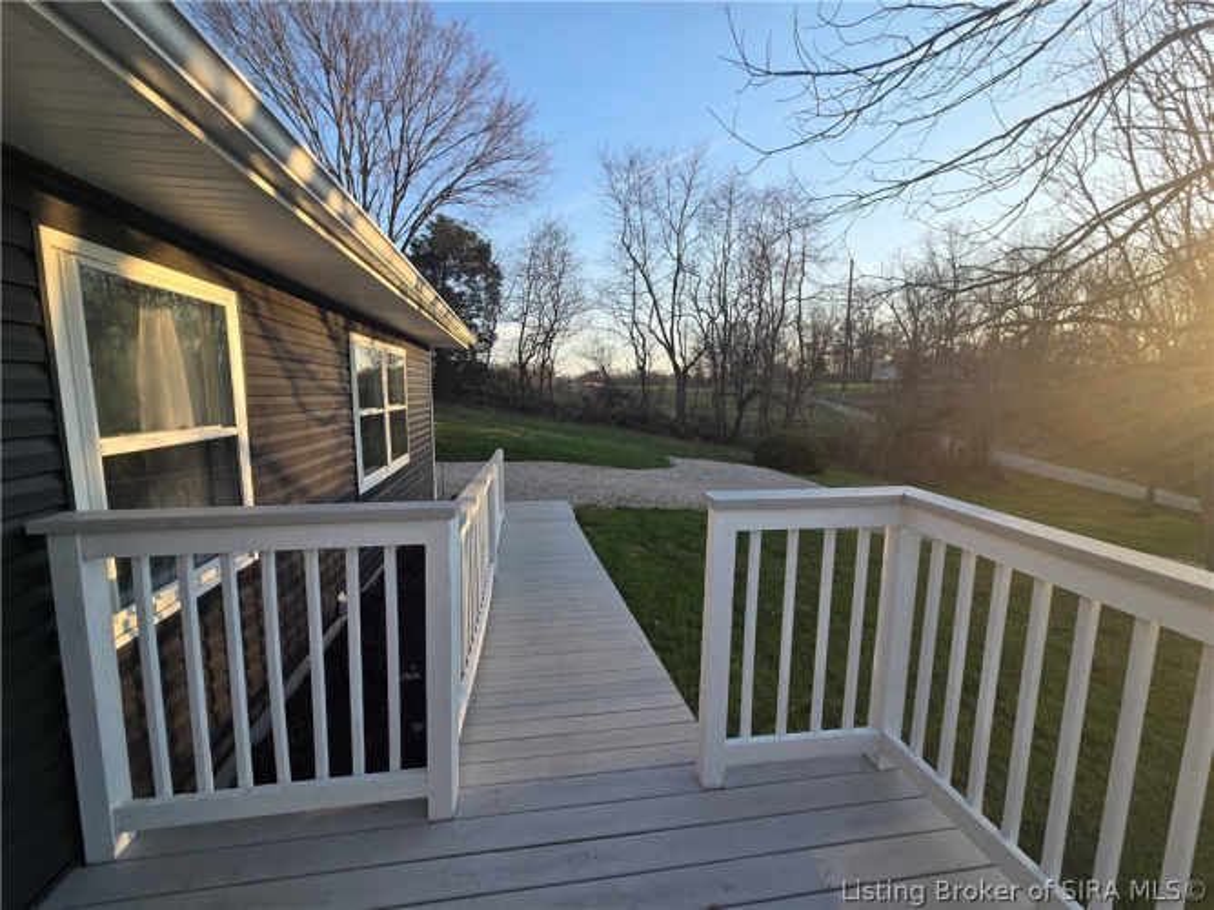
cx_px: 607
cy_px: 455
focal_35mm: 13
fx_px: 456
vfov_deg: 89.9
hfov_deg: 106.2
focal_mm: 2.2
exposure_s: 1/588
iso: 50
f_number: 2.2
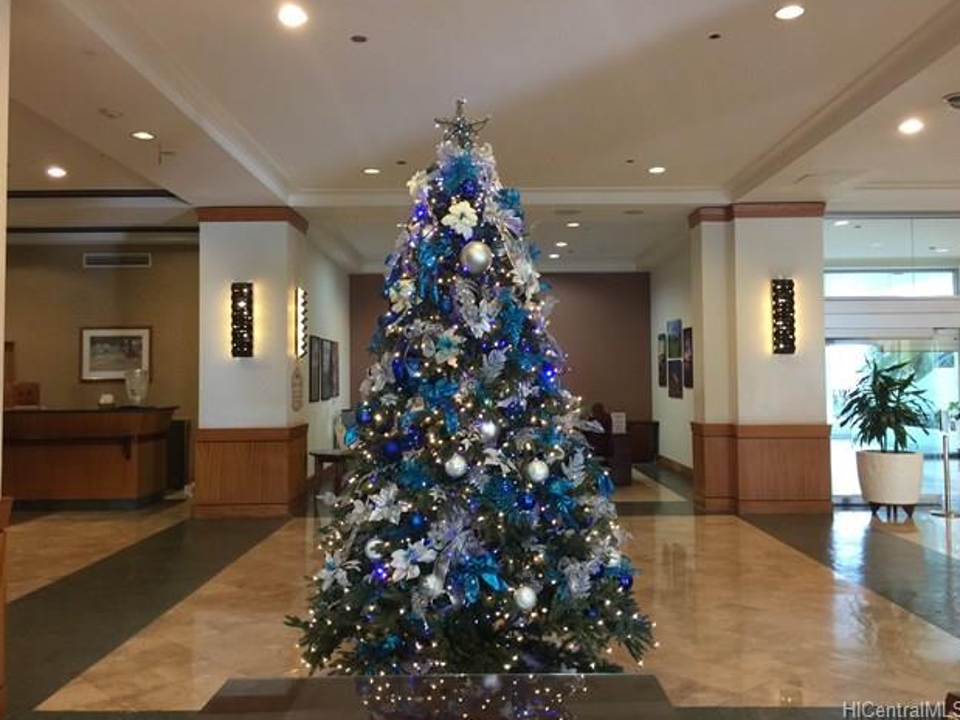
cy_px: 352
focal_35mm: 30
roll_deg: +1.8
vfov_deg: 46.8
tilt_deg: +0.7
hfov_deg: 60.0
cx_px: 482
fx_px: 832
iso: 80
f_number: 2.2
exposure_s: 1/15
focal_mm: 4.15
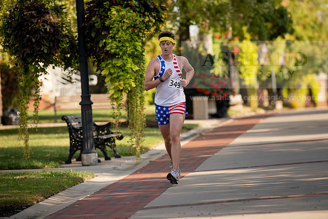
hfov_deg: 6.9
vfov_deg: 4.6
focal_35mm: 300
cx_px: 164
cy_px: 110
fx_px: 2734
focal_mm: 300
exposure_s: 1/500
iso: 200
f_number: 4.5
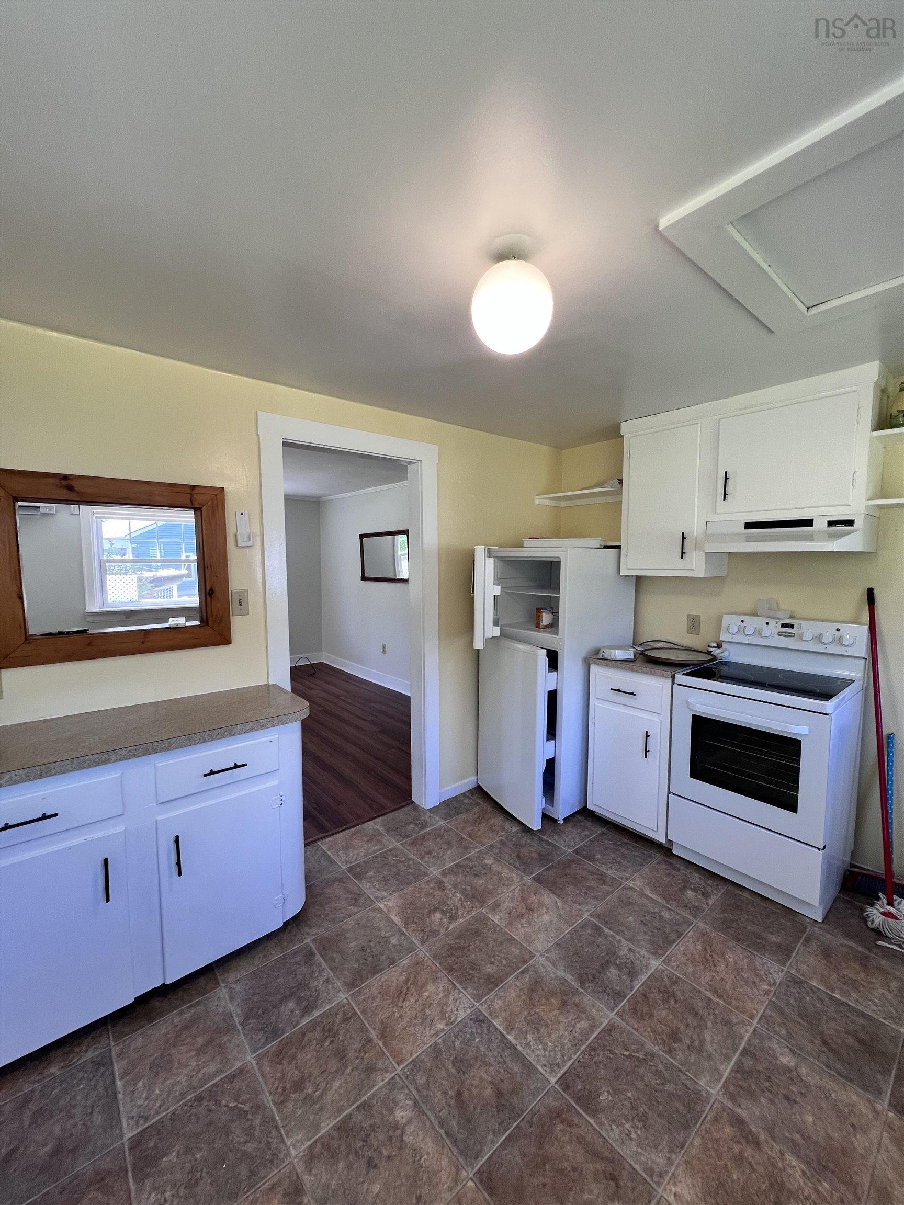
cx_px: 452
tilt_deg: -4.9
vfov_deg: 106.2
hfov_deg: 89.9
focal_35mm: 13
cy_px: 602
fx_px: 453
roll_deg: +1.0
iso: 100
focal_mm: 1.57
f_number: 1.8
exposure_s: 1/120
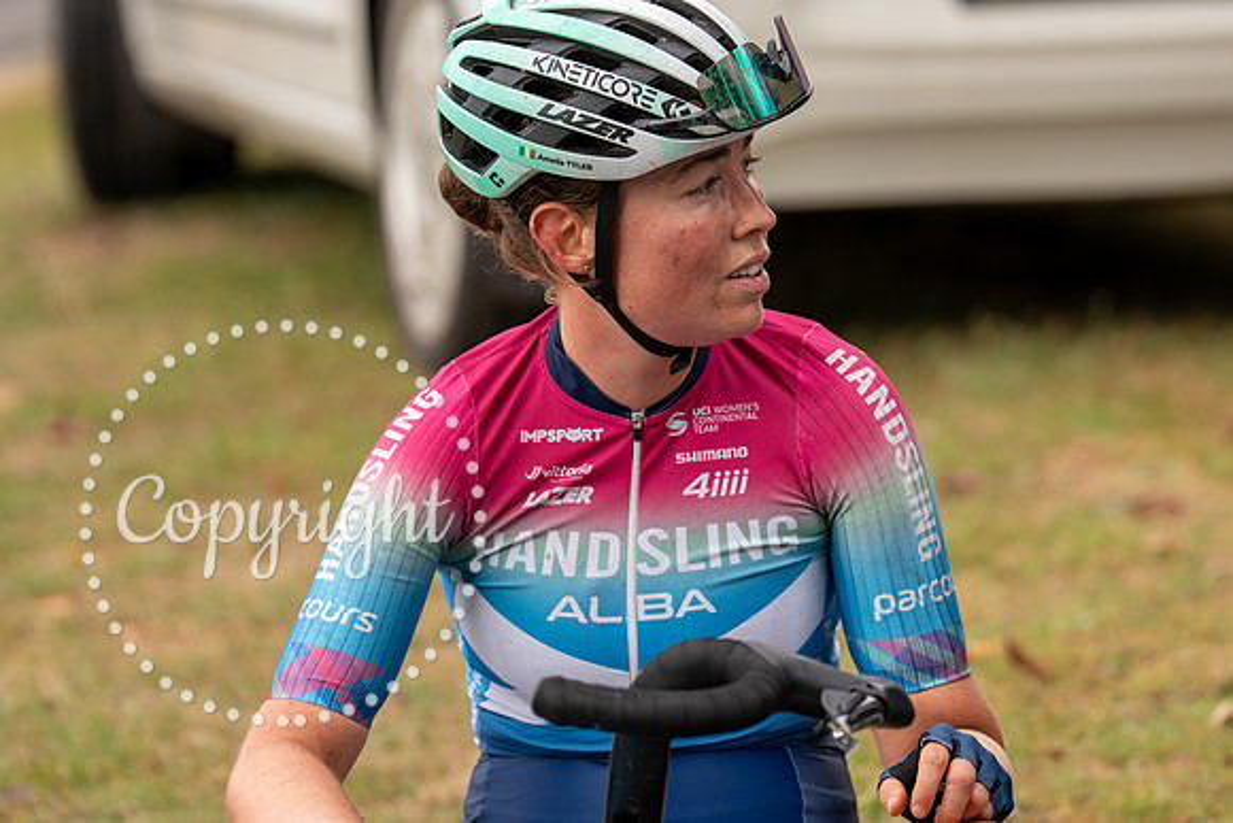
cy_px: 188
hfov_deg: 6.7
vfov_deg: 4.5
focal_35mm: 309
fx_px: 10577
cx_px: 694
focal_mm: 200
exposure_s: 1/1000
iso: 250
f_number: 3.5
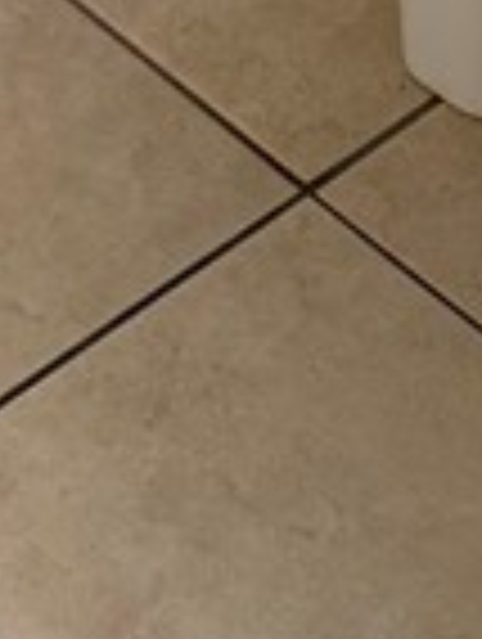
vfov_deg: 8.8
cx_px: 162
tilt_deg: -15.9
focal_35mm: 173
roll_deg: -0.2
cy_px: -1454
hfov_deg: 8.6
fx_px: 3202
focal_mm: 6.76
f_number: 1.78
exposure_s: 1/120
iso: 64
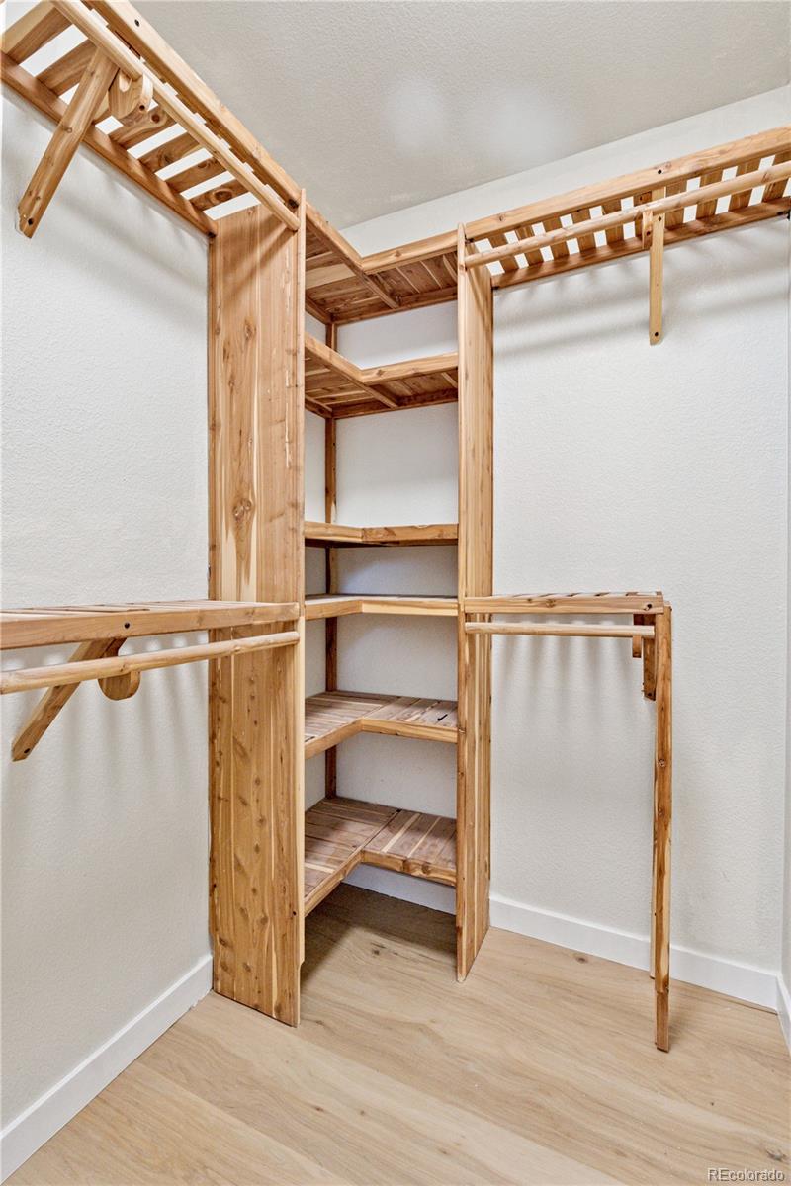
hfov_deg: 73.7
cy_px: 593
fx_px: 527
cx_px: 396
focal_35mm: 16
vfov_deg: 96.7
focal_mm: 16
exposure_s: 1/40
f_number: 9
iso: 1250
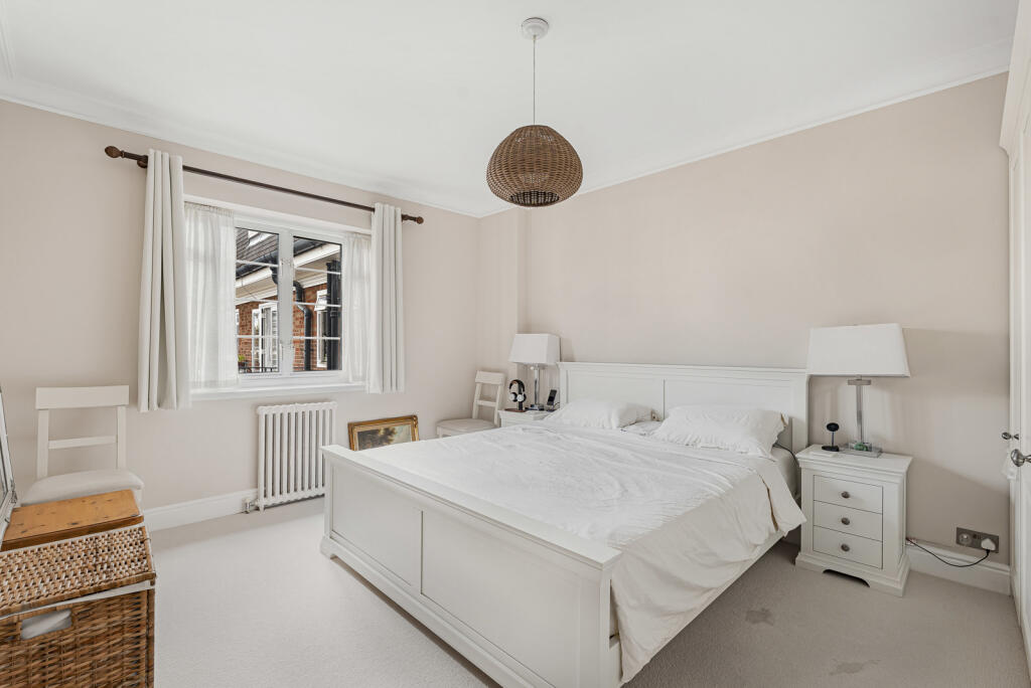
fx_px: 458
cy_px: 344
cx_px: 516
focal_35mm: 16
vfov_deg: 73.8
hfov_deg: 96.7
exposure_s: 1/5
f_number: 8
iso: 200
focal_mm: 16
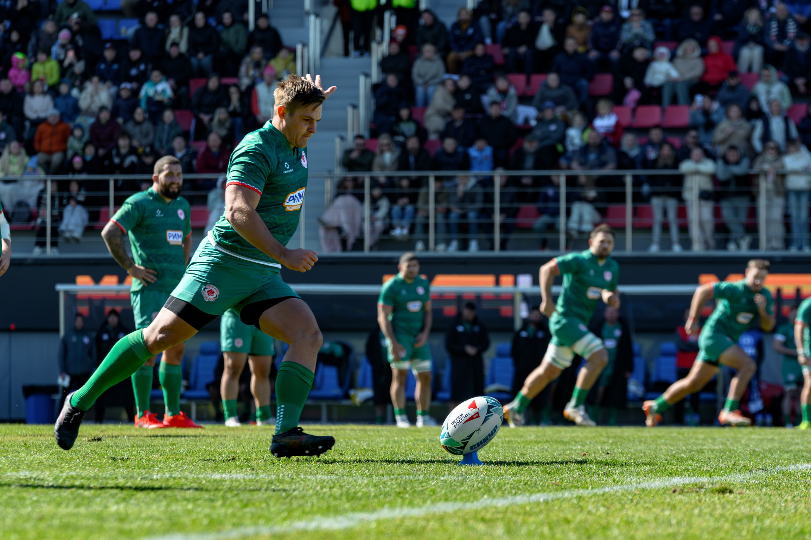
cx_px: 357
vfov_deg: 6.2
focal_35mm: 221
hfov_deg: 9.3
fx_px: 4987
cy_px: 274
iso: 640
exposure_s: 1/1250
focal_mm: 185
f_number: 5.6
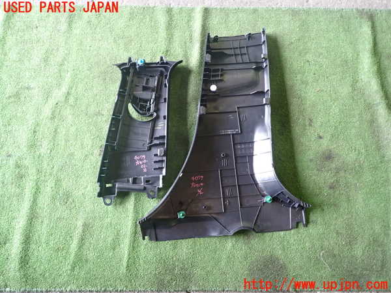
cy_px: 146
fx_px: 282
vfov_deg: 54.9
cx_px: 196
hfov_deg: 69.4
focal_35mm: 25
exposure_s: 1/30
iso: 400
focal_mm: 4.5
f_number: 2
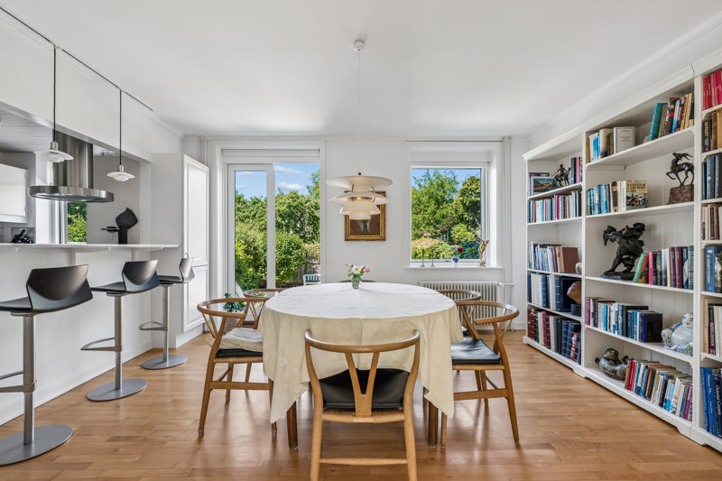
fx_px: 321
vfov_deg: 73.7
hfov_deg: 96.7
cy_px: 240
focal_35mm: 16
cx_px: 361
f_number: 10
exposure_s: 1/13
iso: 160
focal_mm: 16
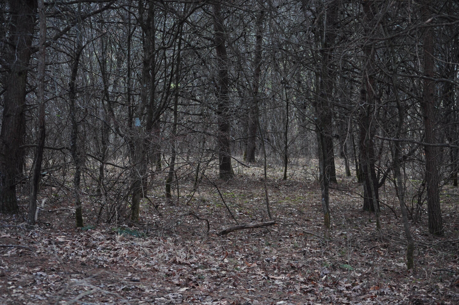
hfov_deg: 24.6
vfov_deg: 16.5
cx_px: 230
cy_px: 152
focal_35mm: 82
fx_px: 1051
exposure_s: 1/50
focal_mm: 55
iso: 200
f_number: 4
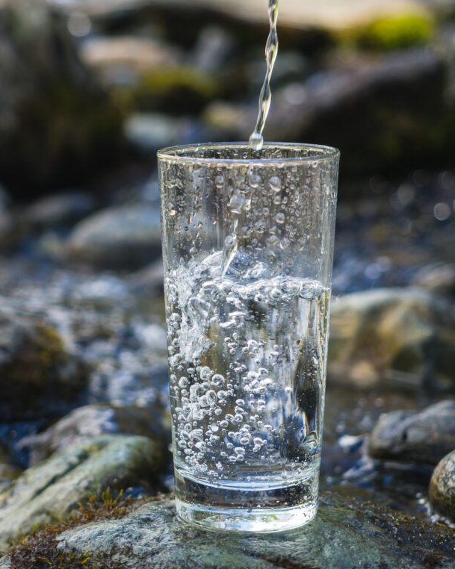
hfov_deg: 14.6
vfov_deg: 18.3
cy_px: 284
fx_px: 1769
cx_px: 123
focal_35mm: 105
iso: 200
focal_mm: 40
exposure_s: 1/1000
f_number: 2.8
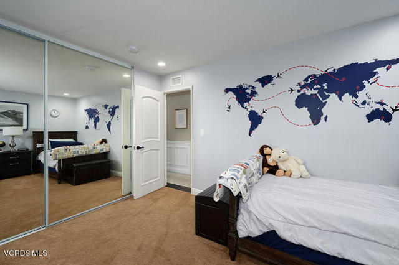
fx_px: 155
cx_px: 200
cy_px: 132
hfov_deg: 104.3
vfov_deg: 81.1
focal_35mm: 14
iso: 400
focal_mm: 14
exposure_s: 1/10
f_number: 7.1
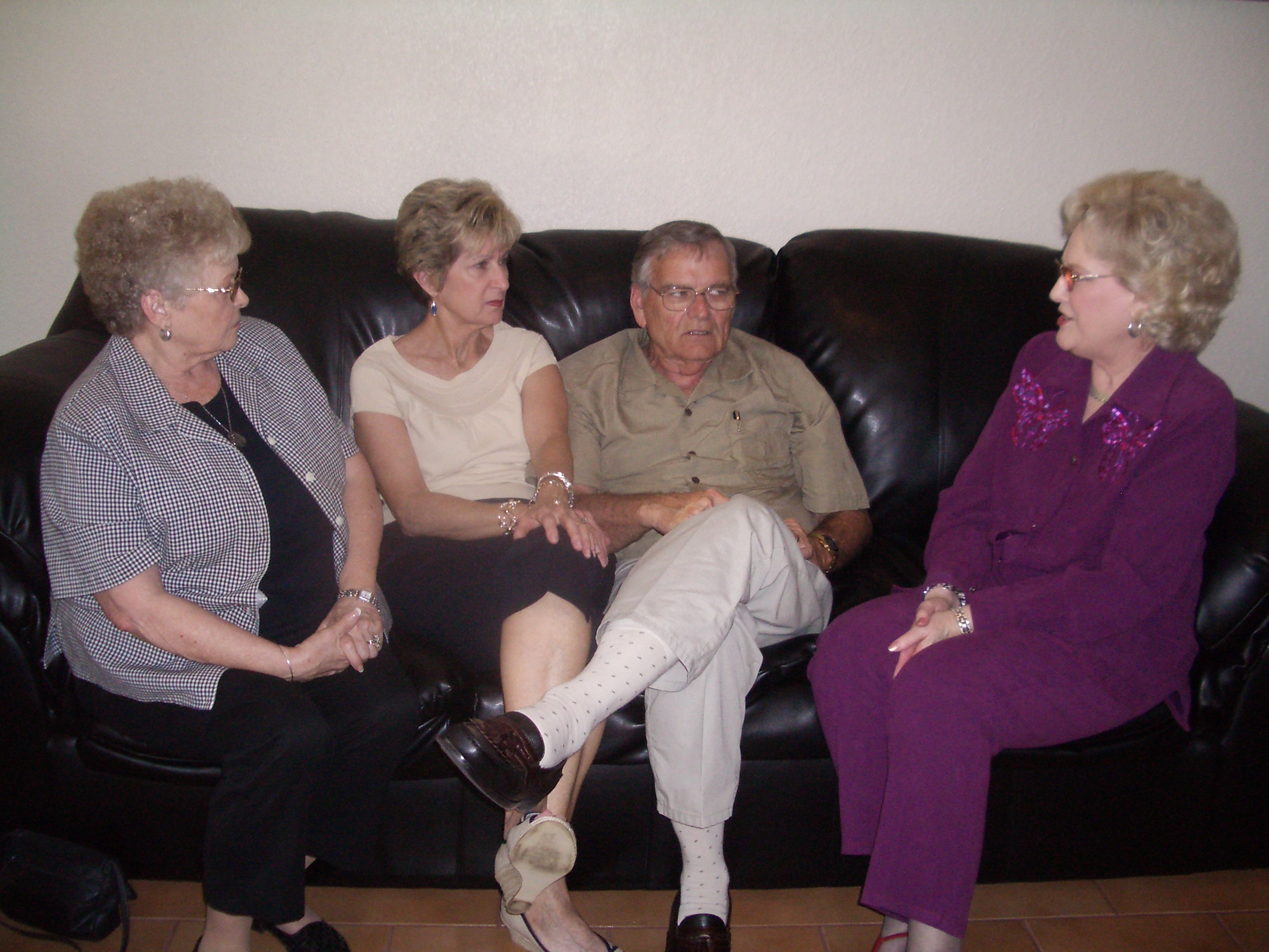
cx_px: 634
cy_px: 476
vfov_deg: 40.7
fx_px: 1283
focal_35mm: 35
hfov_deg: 52.6
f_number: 2.6
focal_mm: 5.8
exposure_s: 1/60
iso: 200
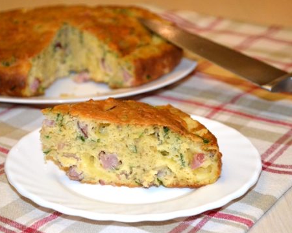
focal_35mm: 79
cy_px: 116
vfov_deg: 19.4
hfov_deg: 24.1
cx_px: 149
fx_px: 683
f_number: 6.3
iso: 4000
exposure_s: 1/60
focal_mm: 46
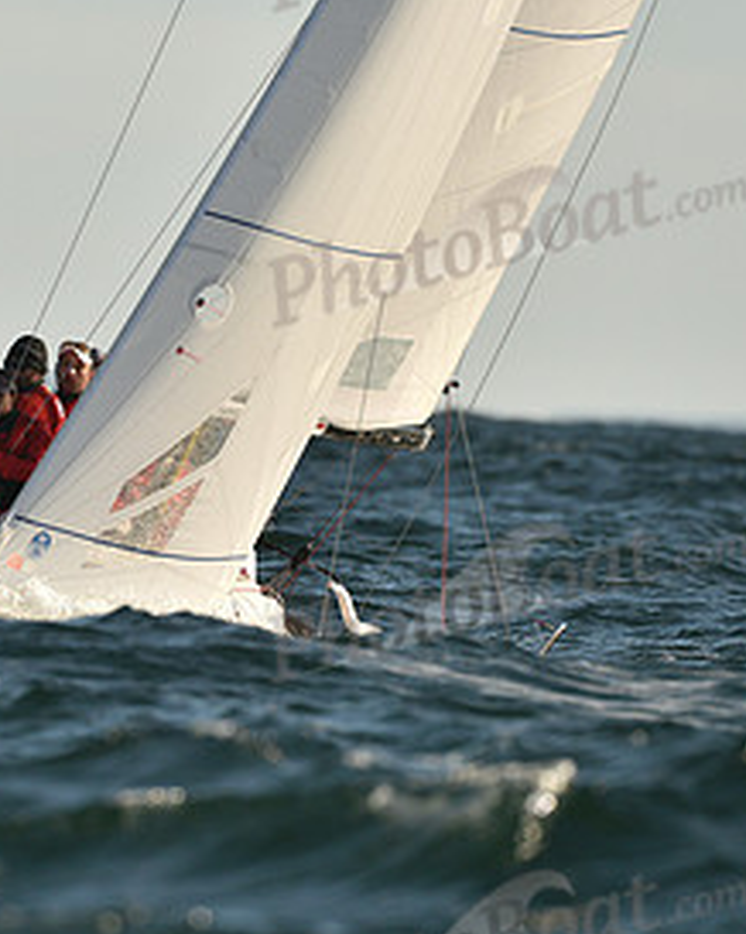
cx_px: 92
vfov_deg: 2.4
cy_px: 464
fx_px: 22076
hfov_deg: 1.9
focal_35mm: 799
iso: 320
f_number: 5
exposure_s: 1/2500
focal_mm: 400
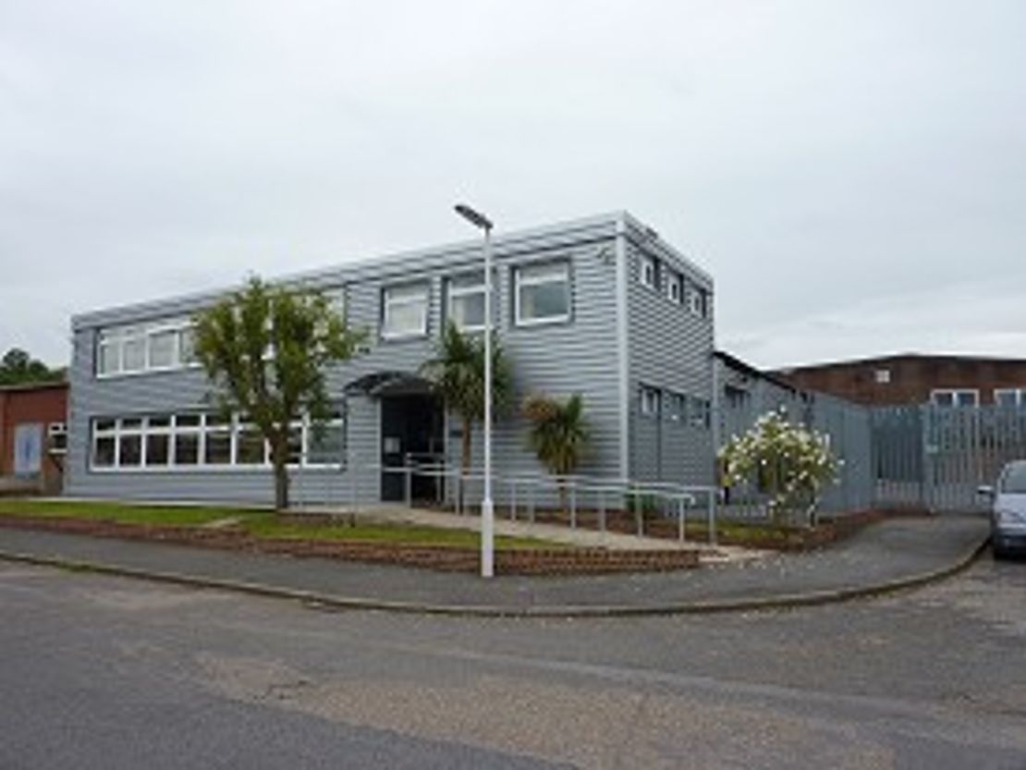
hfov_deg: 69.4
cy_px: 385
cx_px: 513
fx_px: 741
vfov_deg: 54.9
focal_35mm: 25
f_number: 4
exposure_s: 1/400
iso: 80
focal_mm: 4.1
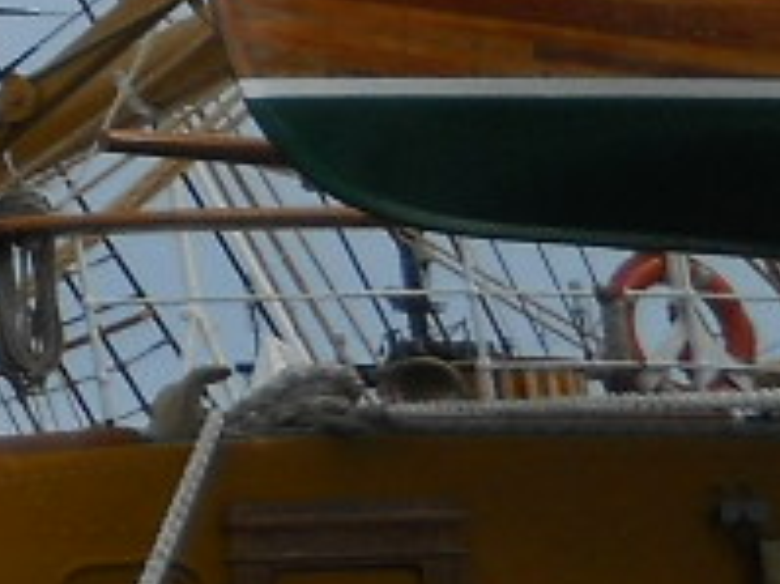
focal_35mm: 211
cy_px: -278
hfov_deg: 8.5
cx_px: -1129
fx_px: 4752
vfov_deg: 6.9
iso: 80
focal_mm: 6.72
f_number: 5.5
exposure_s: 1/400
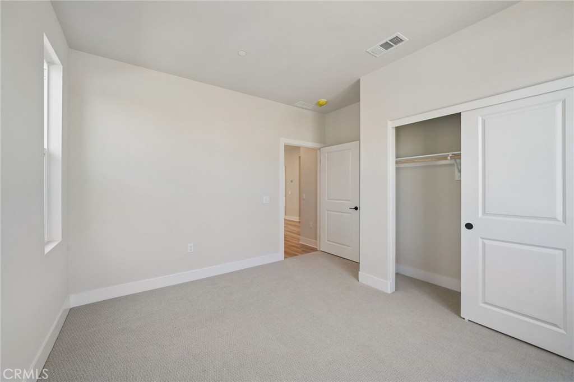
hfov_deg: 108.3
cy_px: 191
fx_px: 207
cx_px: 287
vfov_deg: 85.4
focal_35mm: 13
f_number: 8
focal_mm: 13
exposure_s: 1/30
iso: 400
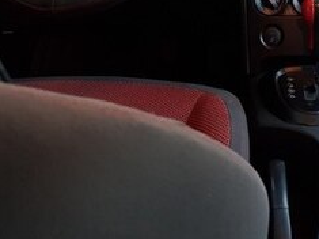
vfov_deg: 19.1
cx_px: 335
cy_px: -41
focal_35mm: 73
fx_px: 672
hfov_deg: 25.1
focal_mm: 4.2
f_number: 1.7
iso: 200
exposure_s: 1/17
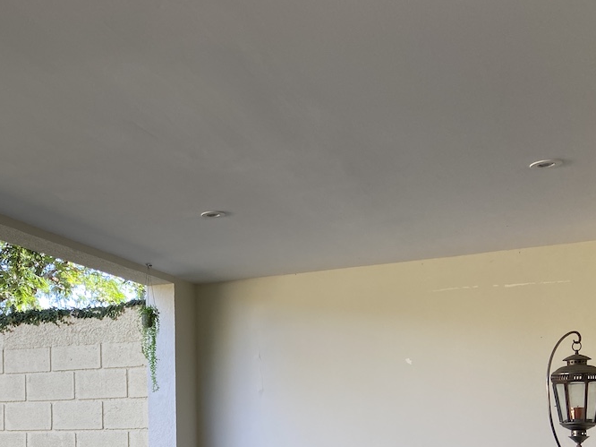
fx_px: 861
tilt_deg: +1.4
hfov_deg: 36.9
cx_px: 123
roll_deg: +0.7
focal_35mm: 50
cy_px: 421
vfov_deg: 27.8
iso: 32
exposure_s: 1/122
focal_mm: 4.25
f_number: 1.8
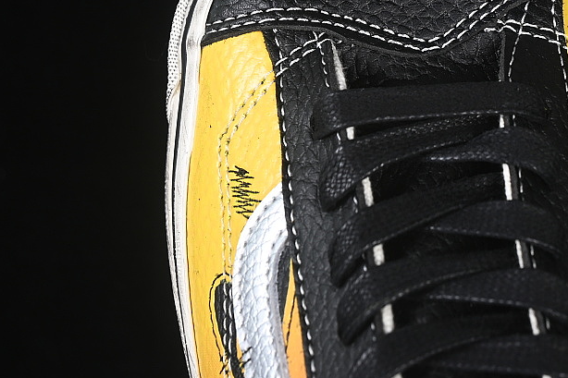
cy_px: 58
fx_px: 2082
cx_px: 407
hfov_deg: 15.5
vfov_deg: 10.3
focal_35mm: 132
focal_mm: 50
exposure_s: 1/60
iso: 160
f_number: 6.3
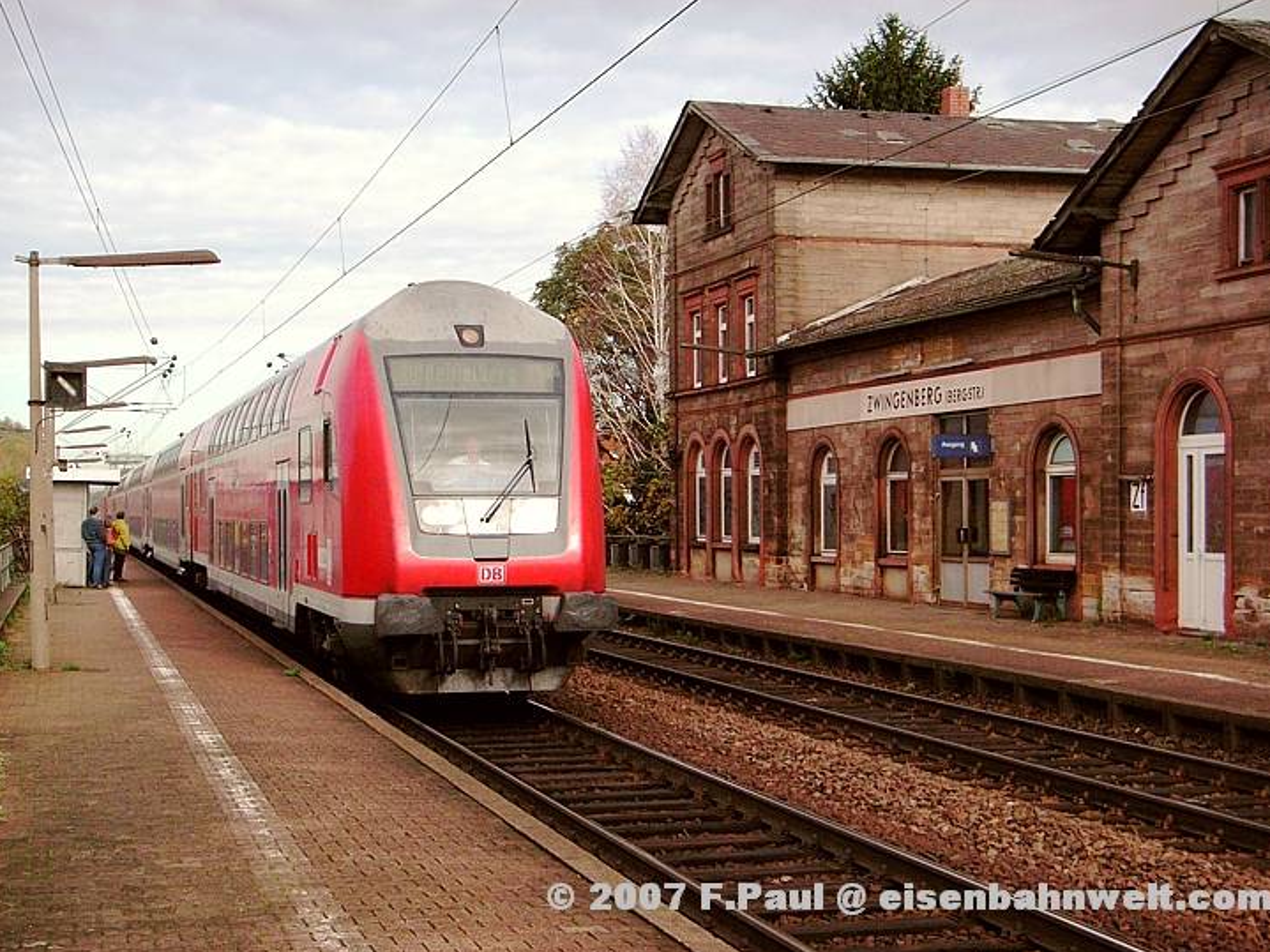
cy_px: 484
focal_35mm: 53
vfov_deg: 27.5
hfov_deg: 36.2
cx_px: 644
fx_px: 1944
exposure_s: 1/1000
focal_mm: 8.6
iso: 160
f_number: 3.6
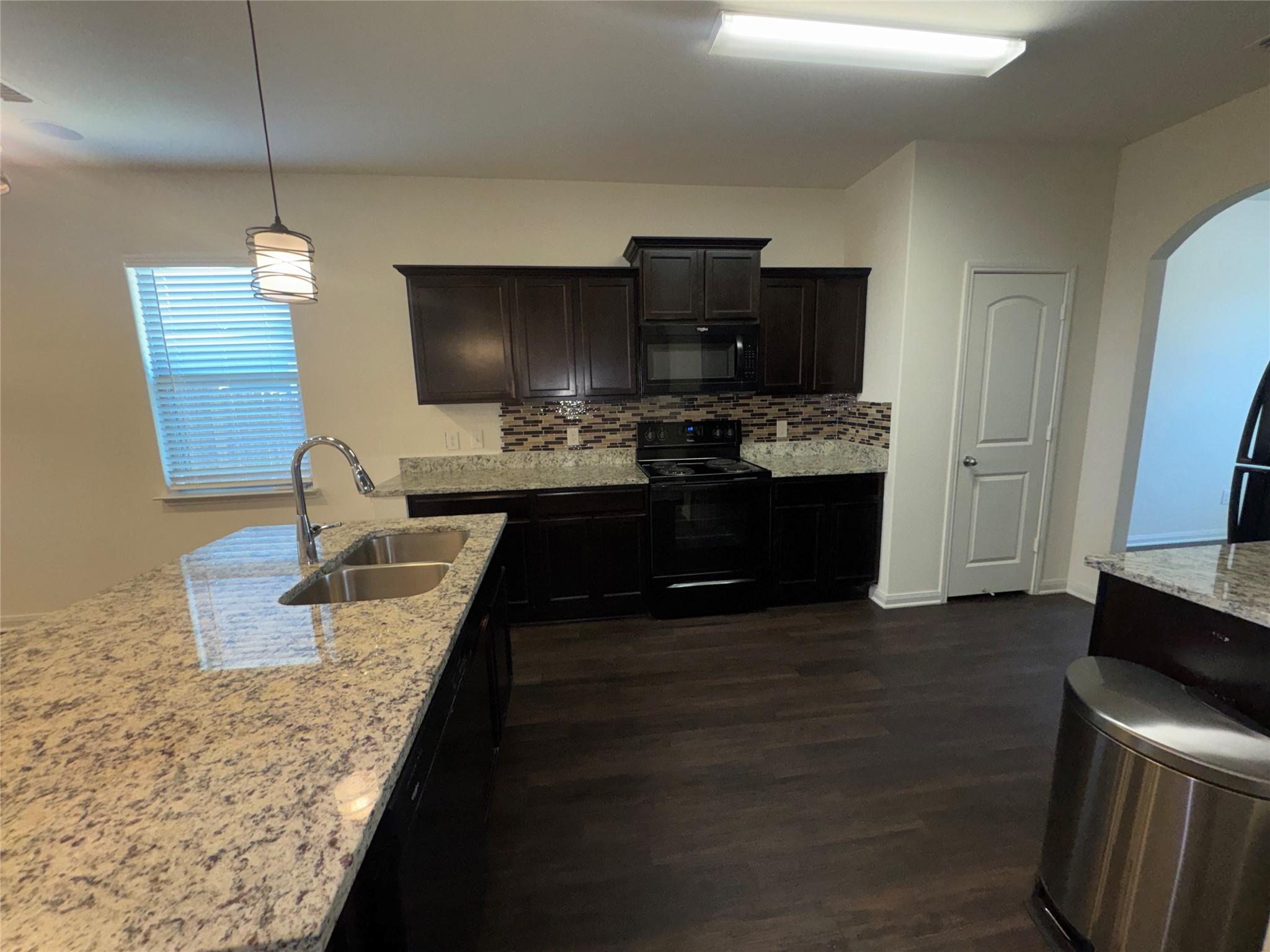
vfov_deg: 85.7
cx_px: 635
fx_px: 514
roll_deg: +1.9
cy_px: 476
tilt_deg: -10.1
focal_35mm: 14
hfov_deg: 102.1
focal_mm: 2.22
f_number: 2.2
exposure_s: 1/60
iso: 125
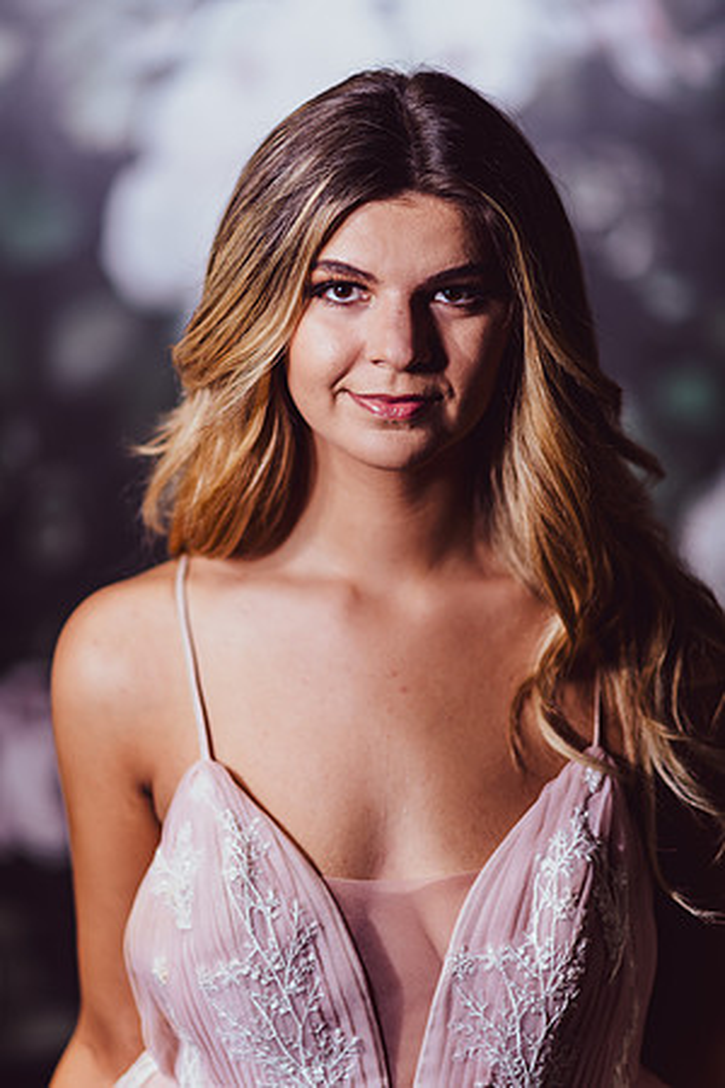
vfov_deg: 19.5
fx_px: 3172
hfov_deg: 13.0
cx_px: 362
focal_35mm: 105
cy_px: 544
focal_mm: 105
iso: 100
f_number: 2
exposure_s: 1/200
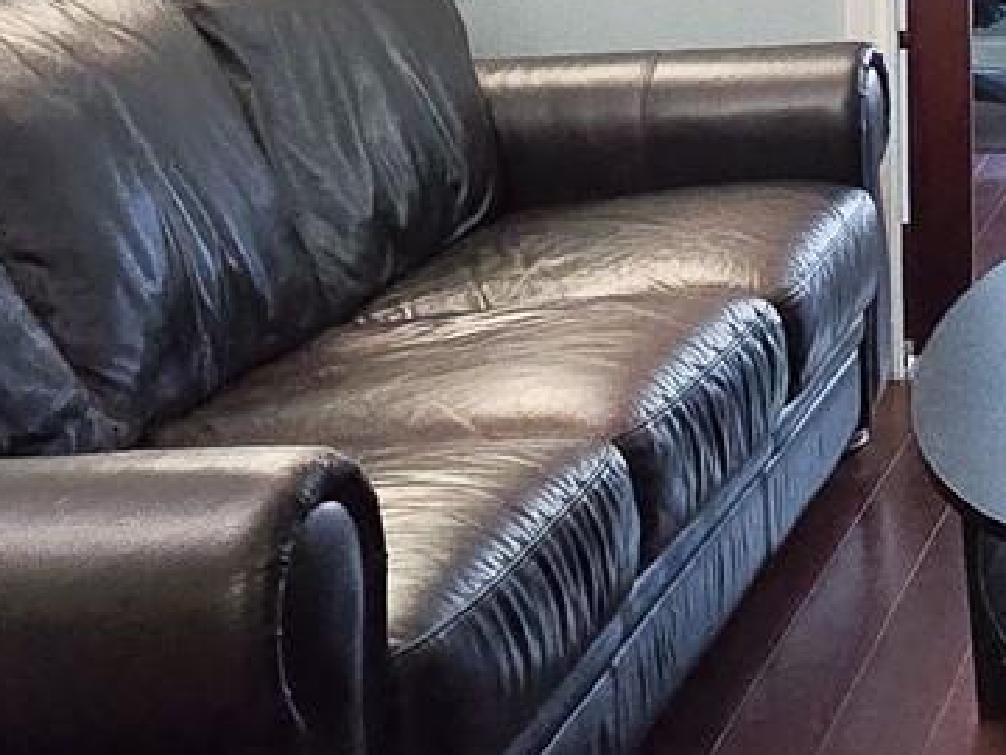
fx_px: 2151
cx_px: 1369
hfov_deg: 22.9
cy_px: -350
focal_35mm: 74
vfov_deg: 17.9
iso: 320
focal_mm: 2.2
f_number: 2.2
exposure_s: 1/60
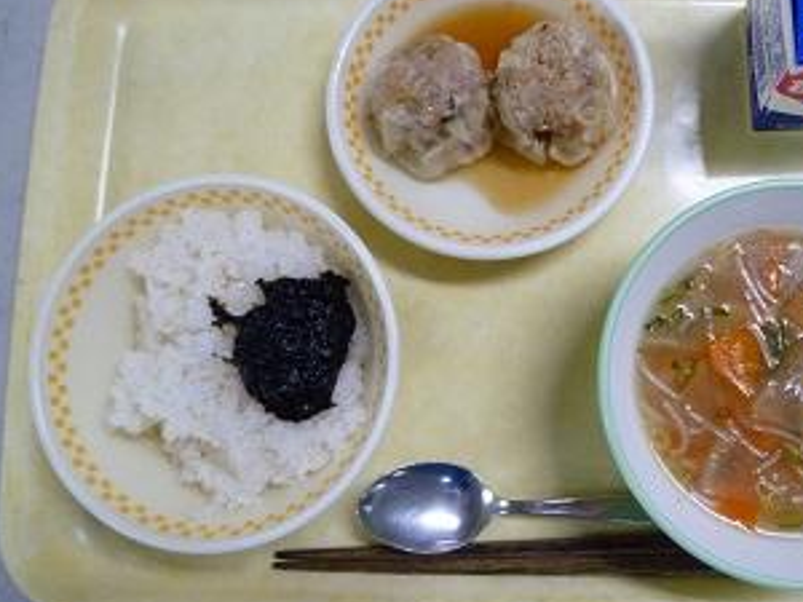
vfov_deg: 44.1
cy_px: 273
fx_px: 742
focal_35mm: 32
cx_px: 522
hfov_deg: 55.8
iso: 250
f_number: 2.2
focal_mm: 4.3
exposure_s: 1/60
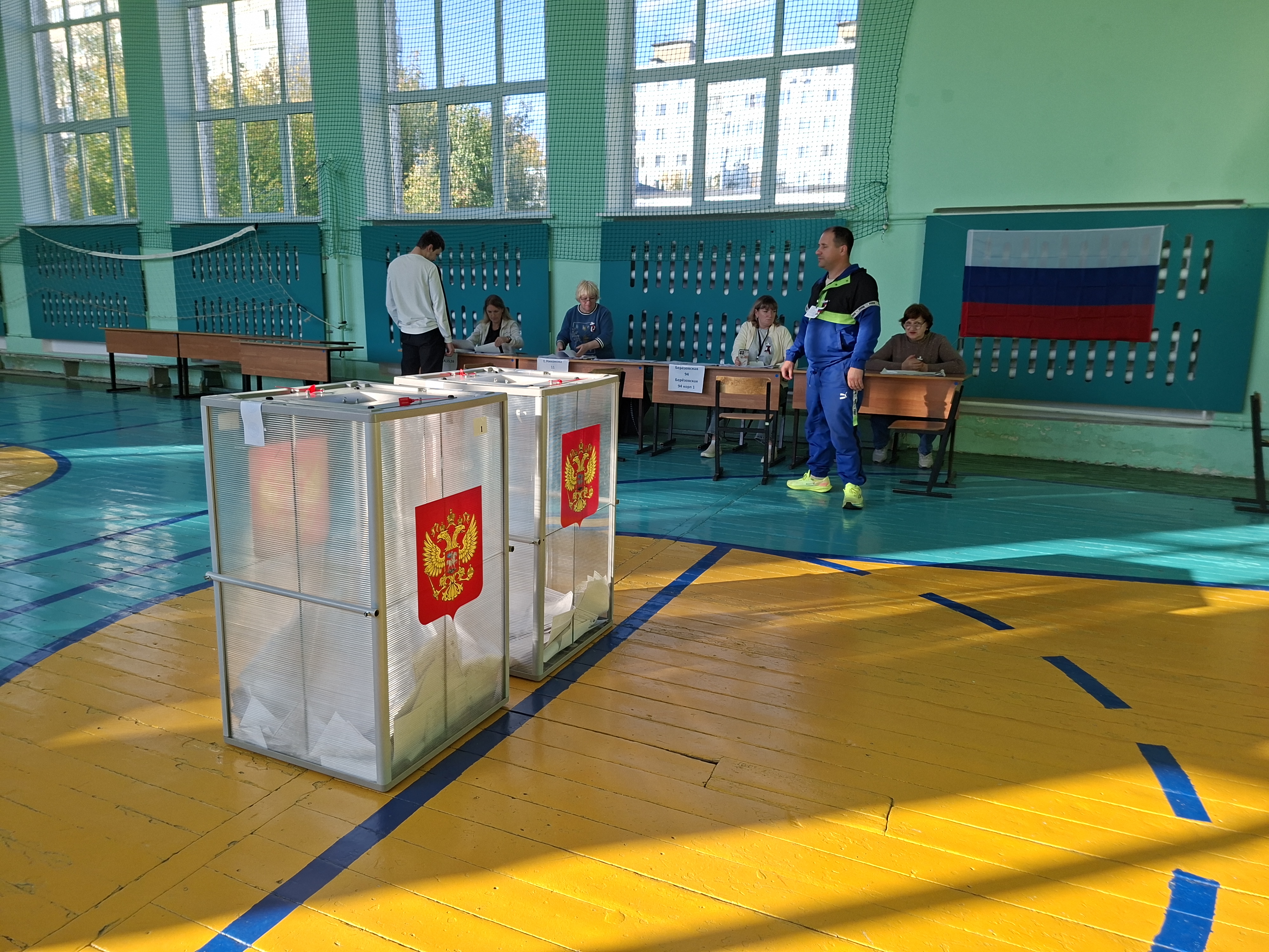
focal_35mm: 23
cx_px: 634
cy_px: 476
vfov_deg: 58.9
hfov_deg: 73.9
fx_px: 843
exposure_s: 1/331
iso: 50
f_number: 1.8
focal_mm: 5.54
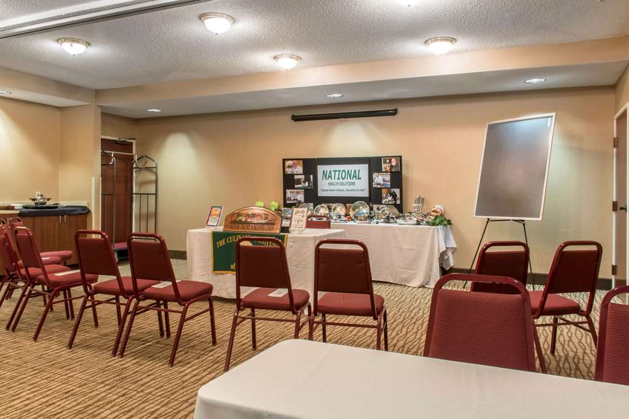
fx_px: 472
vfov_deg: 47.9
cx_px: 314
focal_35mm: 27
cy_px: 210
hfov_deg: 67.4
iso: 400
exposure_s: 1
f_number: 14
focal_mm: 18
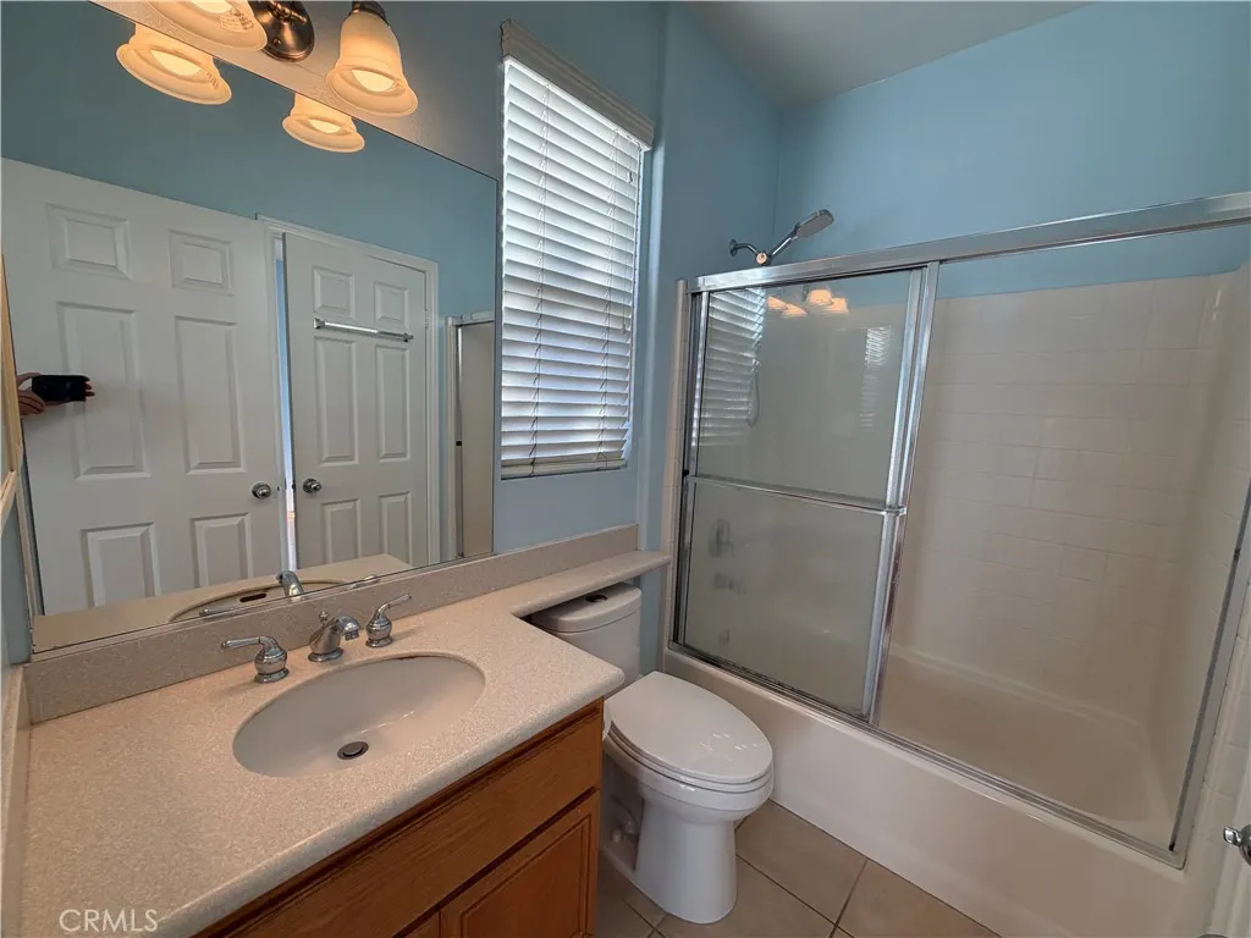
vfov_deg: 85.7
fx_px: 506
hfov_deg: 102.1
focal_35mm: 14
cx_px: 626
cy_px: 469
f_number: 2.2
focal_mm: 2.22
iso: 80
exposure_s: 1/120
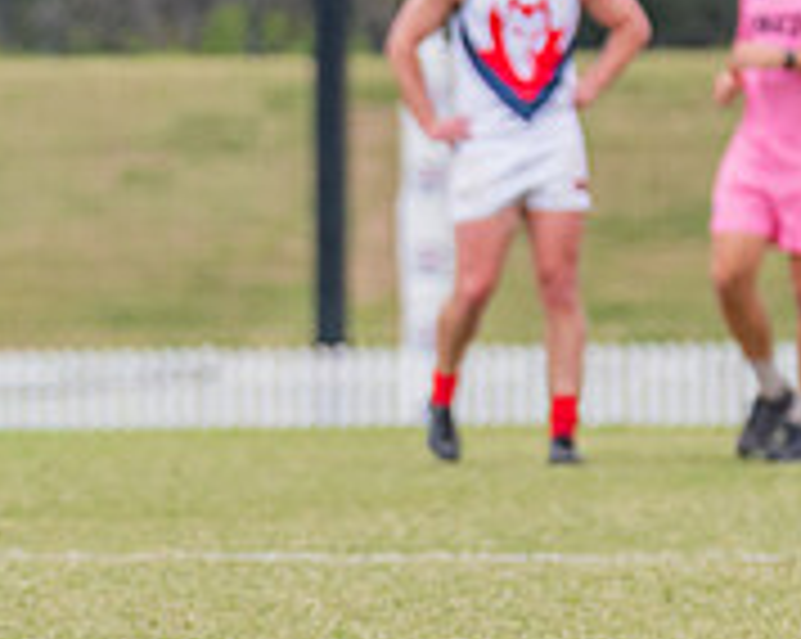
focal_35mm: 946
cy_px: 98
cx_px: -492
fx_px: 22402
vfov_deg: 1.6
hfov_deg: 2.0
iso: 800
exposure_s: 1/1250
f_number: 7.1
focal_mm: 270
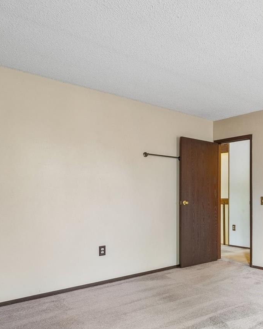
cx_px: 256
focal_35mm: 29
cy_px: 194
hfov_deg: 43.8
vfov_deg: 60.3
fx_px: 281
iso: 500
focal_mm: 11
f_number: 8
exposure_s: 1/8
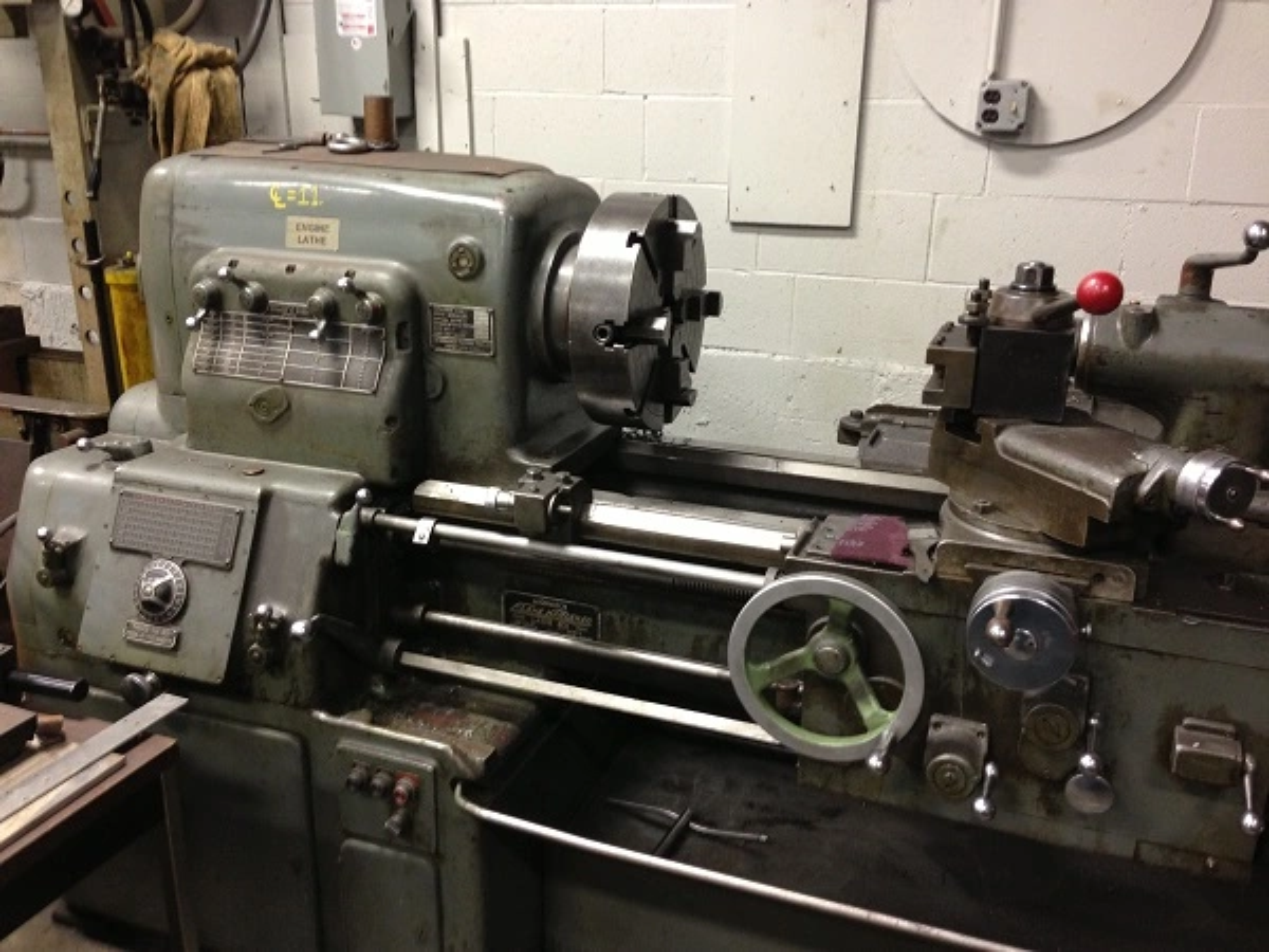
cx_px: 634
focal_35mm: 33
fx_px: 1210
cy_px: 476
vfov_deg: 42.9
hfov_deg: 55.4
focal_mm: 4.13
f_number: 2.4
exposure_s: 1/20
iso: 125
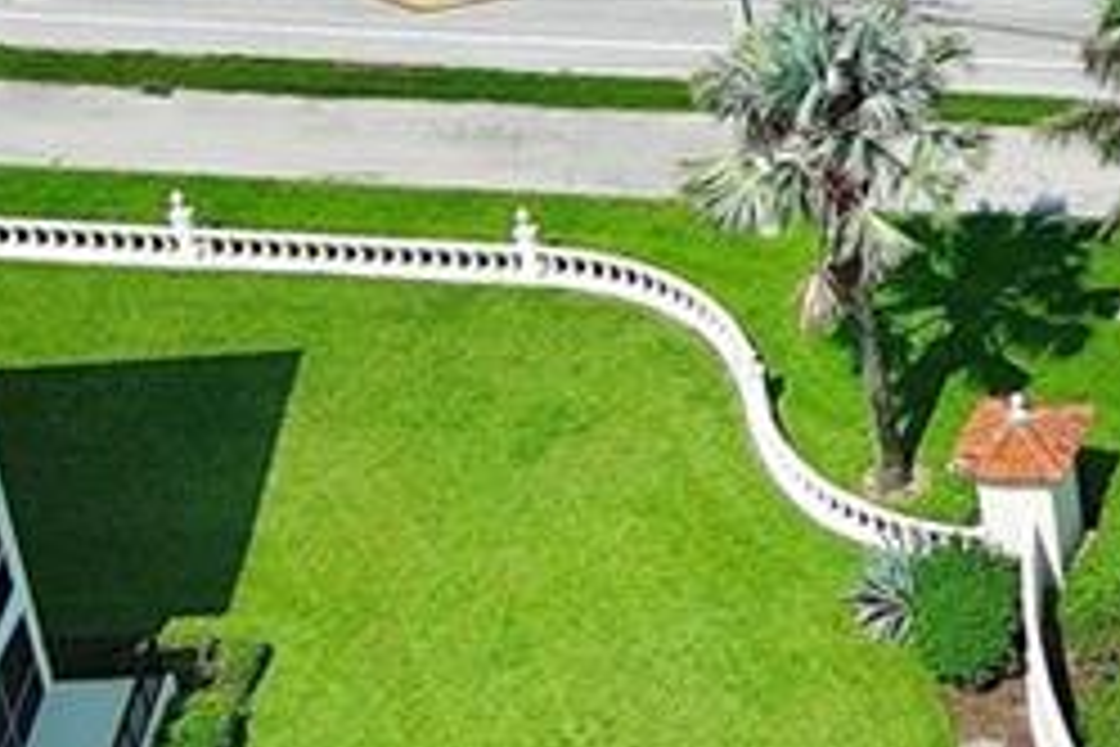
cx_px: 2343
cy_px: -270
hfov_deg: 10.1
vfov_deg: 7.3
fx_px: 5786
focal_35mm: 186
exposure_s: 1/1534
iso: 100
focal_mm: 10.57
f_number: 2.8
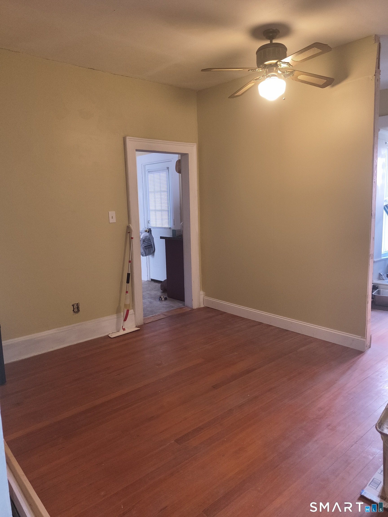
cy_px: 258
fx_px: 374
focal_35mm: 25
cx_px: 194
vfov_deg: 69.4
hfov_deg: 54.9
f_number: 1.7
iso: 952
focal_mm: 4.68
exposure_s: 1/50
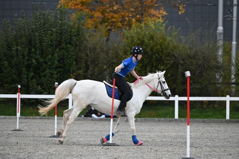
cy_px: 80
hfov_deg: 9.0
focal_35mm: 230
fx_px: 1526
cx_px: 120
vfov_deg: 6.0
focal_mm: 230
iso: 6400
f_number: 5.6
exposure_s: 1/1250
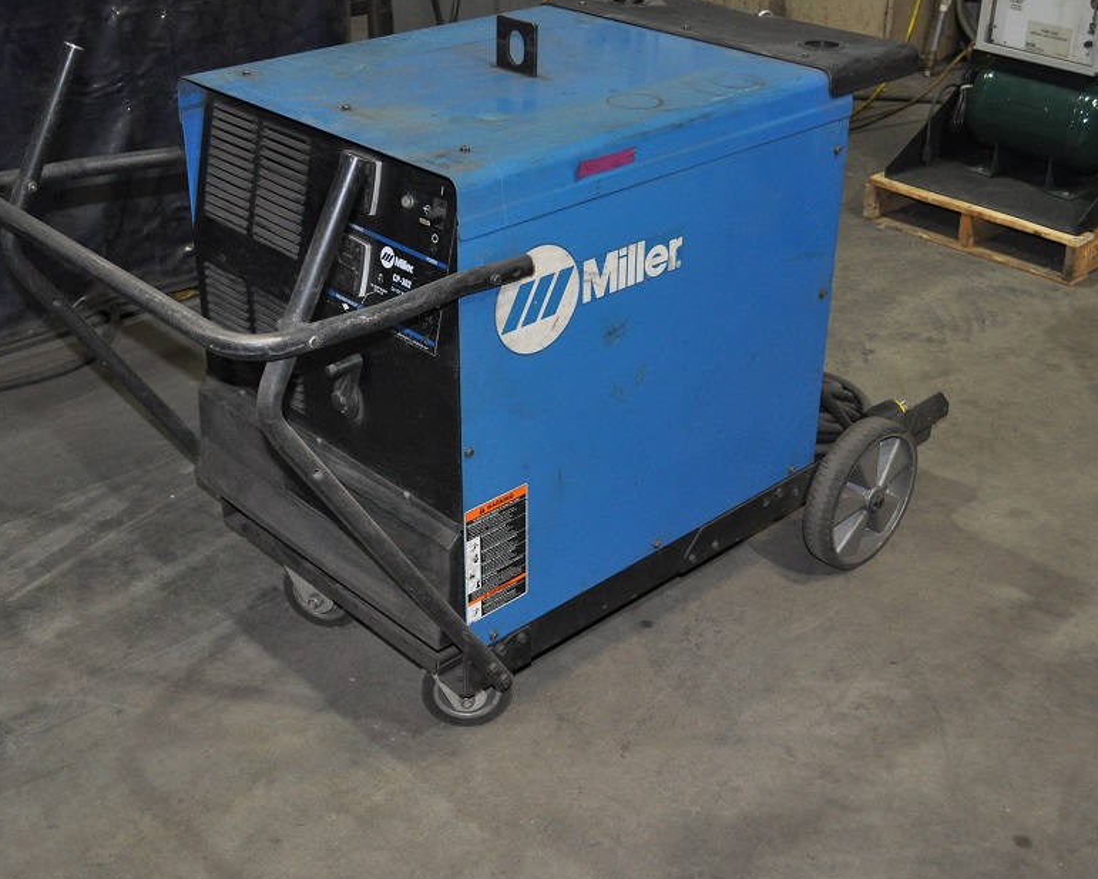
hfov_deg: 42.9
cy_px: 378
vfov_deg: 34.8
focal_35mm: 43
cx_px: 554
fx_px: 1398
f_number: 4
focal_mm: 22
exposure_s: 1/60
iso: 800
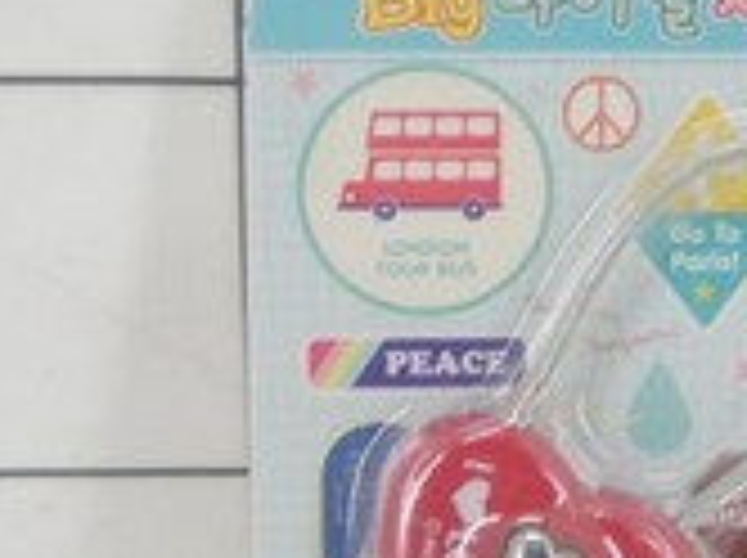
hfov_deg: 15.9
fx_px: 2650
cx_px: 639
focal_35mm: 123
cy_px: 360
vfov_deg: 12.0
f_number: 4
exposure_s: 1/40
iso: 160
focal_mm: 9.13
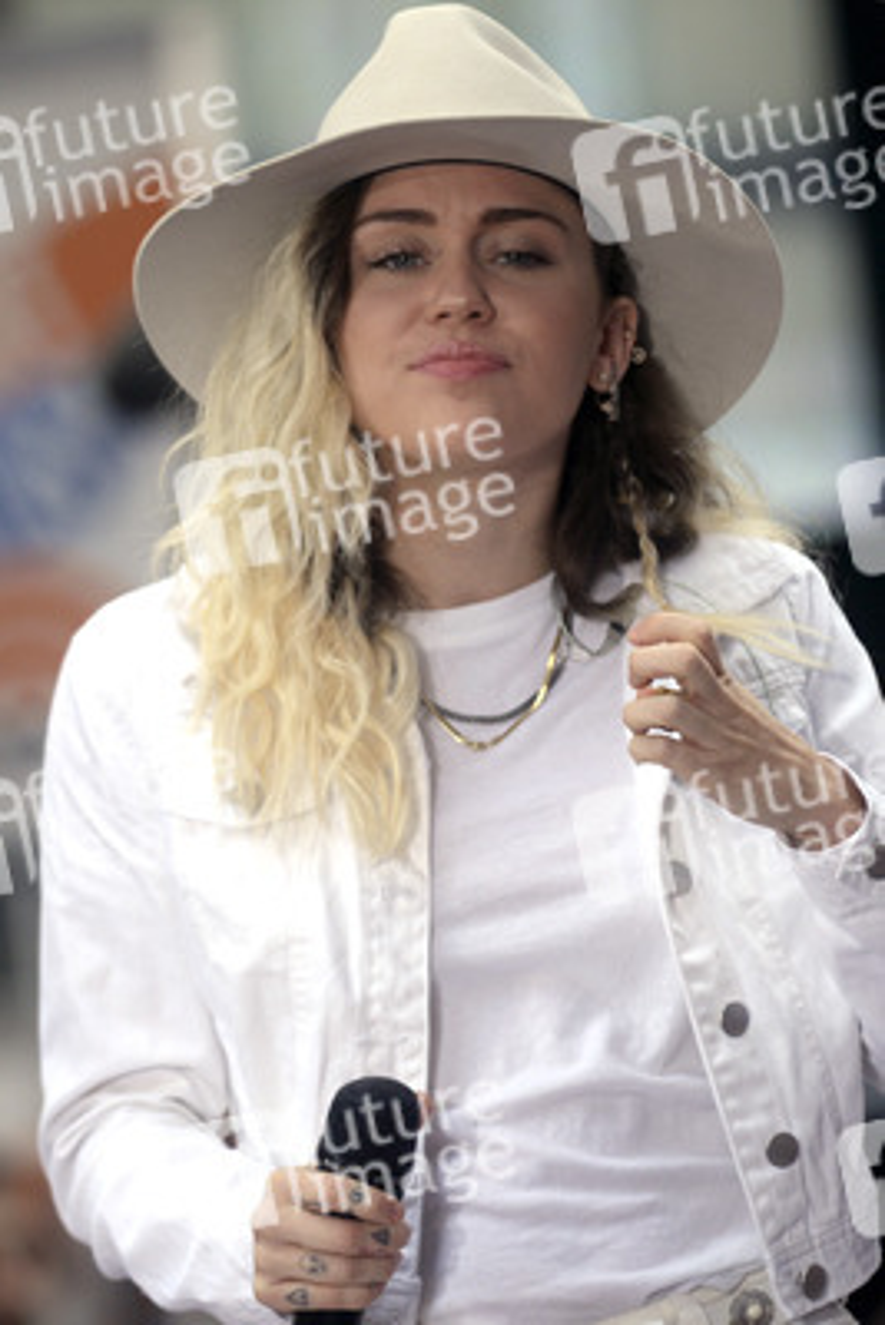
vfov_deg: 6.9
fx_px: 11052
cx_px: 442
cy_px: 662
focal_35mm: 300
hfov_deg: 4.6
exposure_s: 1/1600
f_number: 4
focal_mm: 300
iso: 800
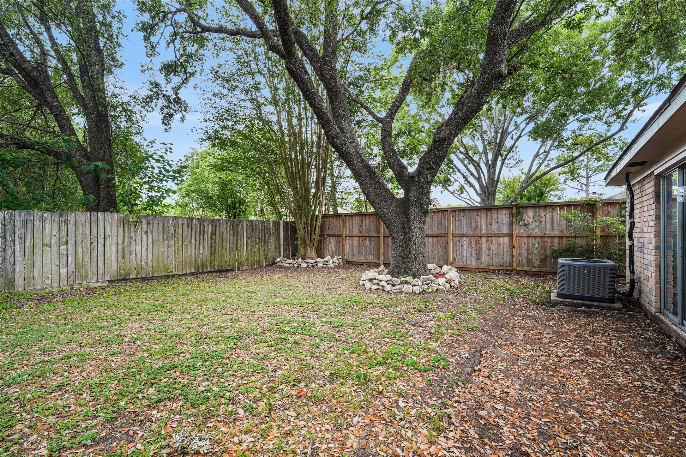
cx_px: 343
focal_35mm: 16
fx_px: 305
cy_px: 228
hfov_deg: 96.7
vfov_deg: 73.7
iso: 100
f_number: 8
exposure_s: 1/2.5
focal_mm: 16
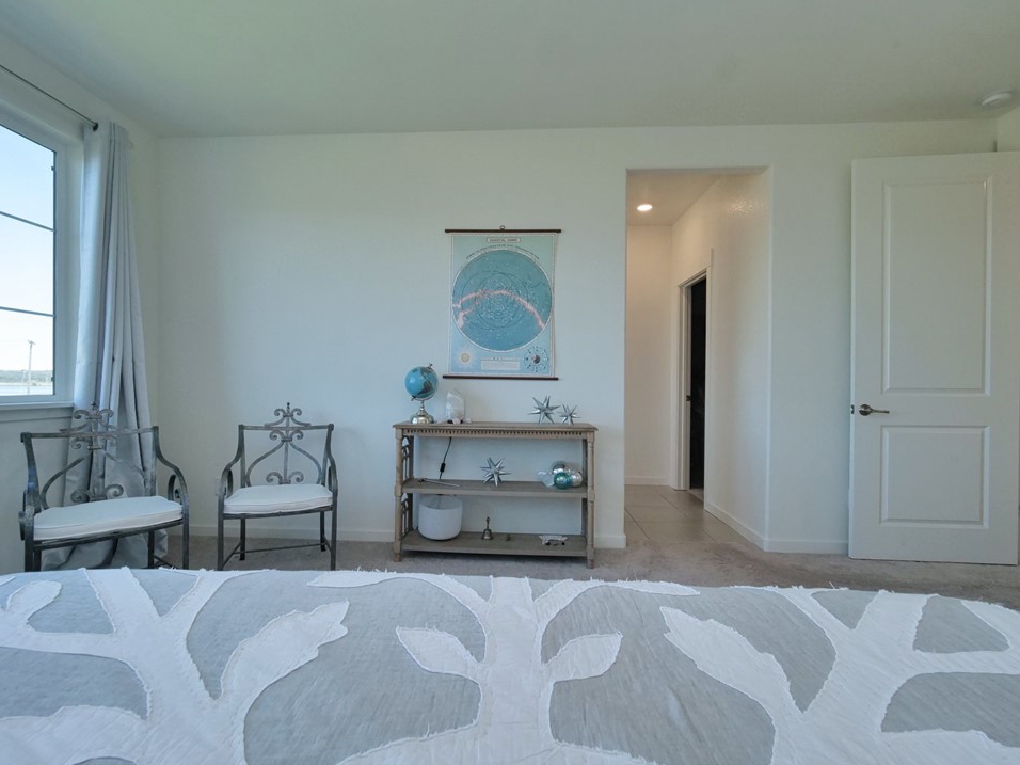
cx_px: 506
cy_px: 391
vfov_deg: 81.7
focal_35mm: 15
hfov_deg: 98.2
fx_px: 442
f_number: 8
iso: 800
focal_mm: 7
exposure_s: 1/160
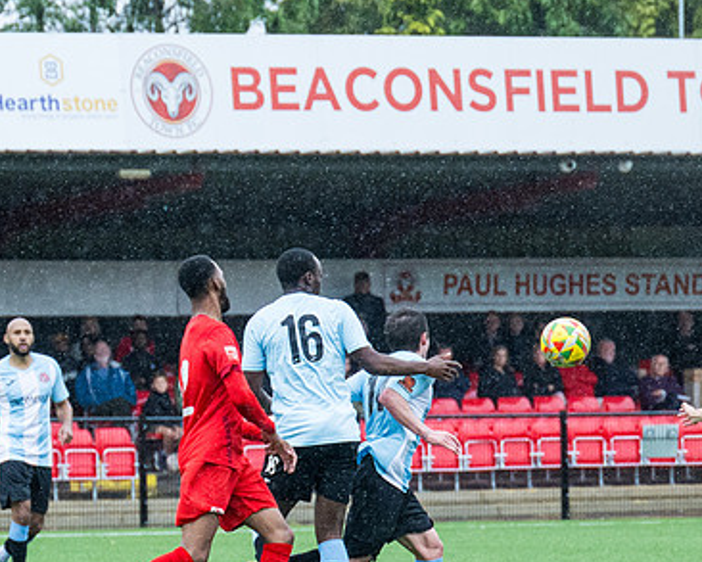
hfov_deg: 5.5
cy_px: 343
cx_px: 169
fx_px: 7294
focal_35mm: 351
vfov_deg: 4.4
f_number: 4
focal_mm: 101
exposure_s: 1/2000
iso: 1000
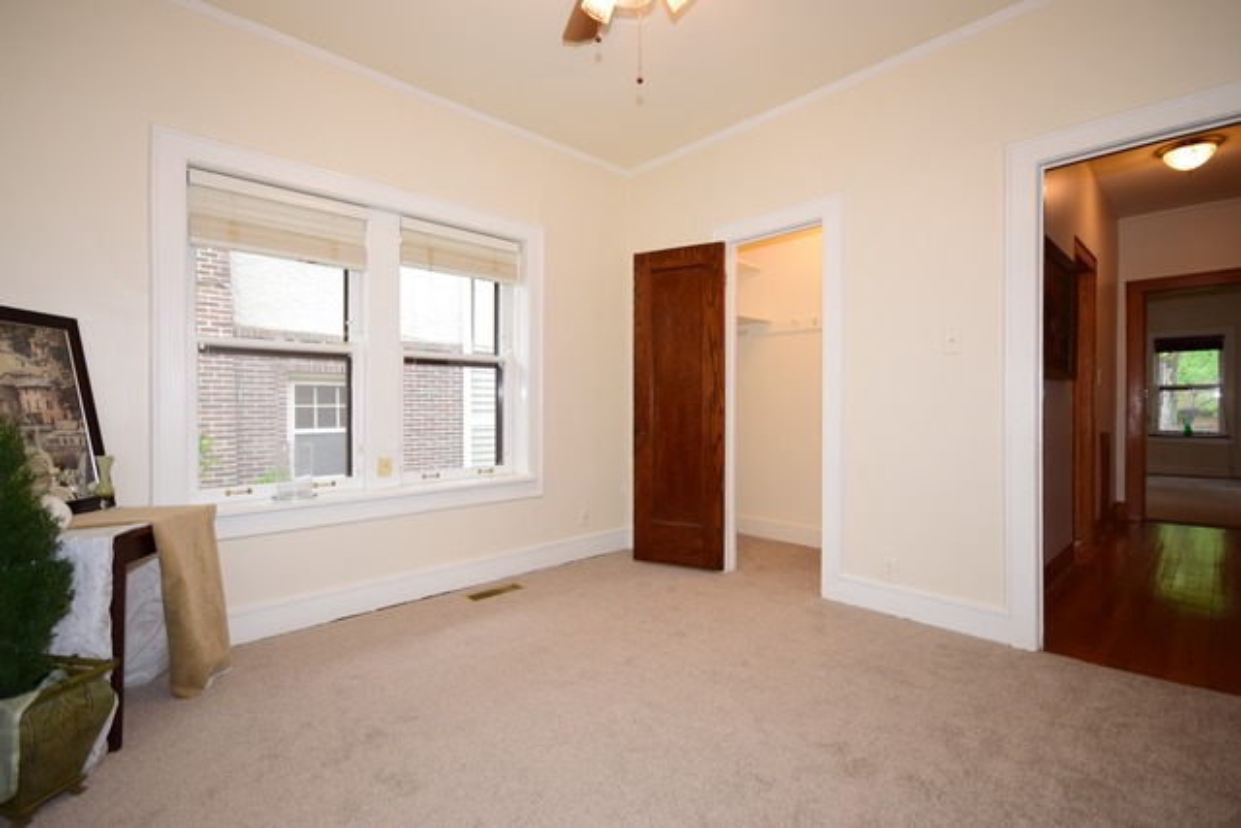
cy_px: 414
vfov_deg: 72.1
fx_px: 569
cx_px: 620
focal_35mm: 16
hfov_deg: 95.0
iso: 500
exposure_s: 1/60
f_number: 6.3
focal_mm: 11
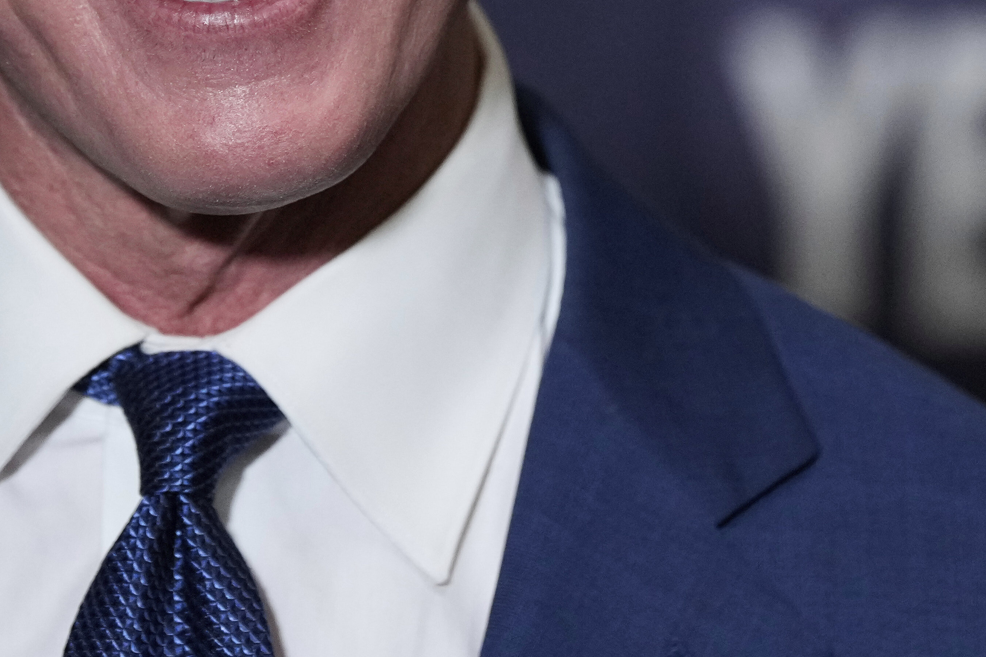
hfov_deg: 3.2
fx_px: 17554
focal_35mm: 641
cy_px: -245
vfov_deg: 2.1
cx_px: 439
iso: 2500
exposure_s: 1/400
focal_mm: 200
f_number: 3.2
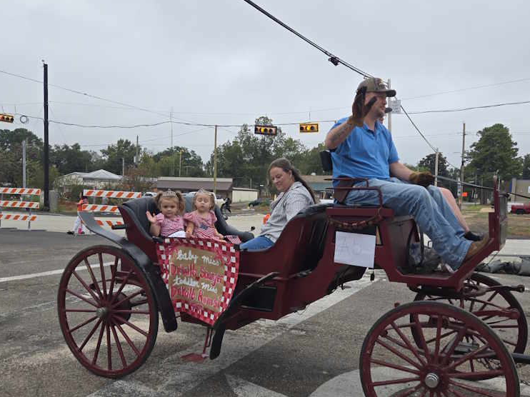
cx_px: 286
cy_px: 237
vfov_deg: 45.2
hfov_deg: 58.3
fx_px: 474
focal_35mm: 31
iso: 25
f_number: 1.8
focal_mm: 5.4
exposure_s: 1/809
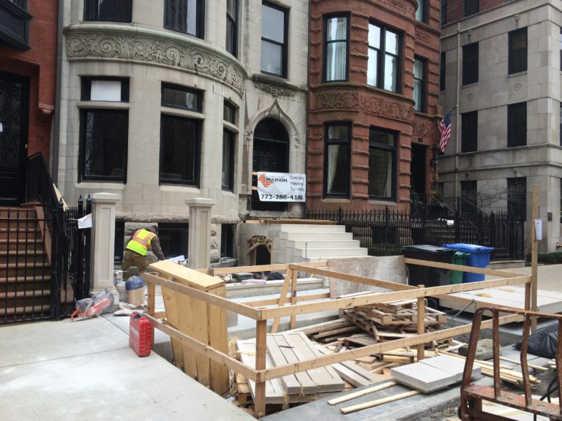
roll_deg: +0.9
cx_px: 281
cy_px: 210
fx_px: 471
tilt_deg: +1.3
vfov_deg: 48.2
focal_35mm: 29
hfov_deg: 61.7
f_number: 2.2
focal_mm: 4.15
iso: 32
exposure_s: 1/720
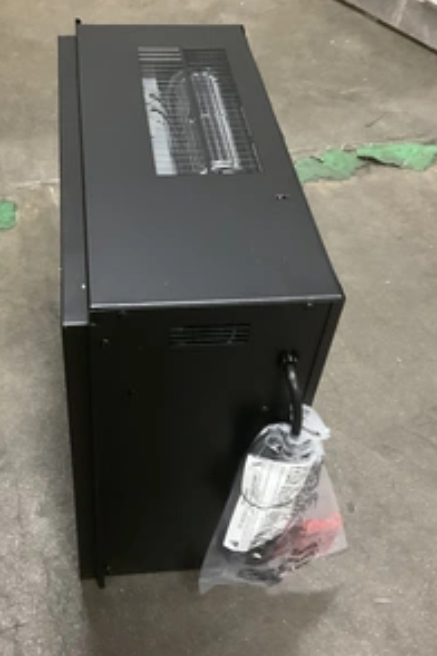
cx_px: 165
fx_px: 746
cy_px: 324
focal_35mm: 41
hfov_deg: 32.5
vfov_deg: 47.4
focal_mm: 3
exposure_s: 1/30
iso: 320
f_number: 1.8
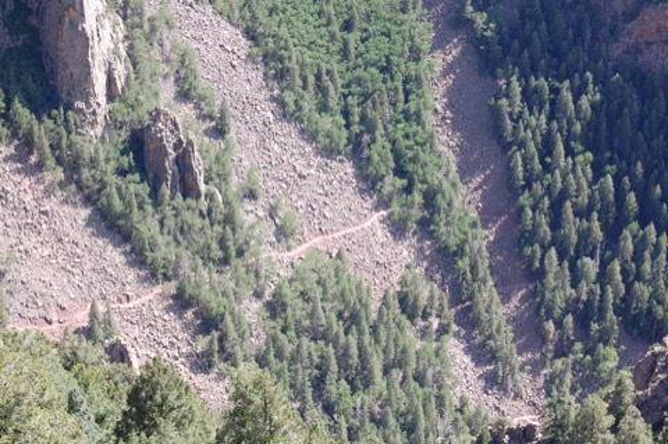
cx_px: 334
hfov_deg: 24.6
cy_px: 222
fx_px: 1529
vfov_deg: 16.5
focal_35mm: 82
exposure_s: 1/200
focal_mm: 55
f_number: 7.1
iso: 200
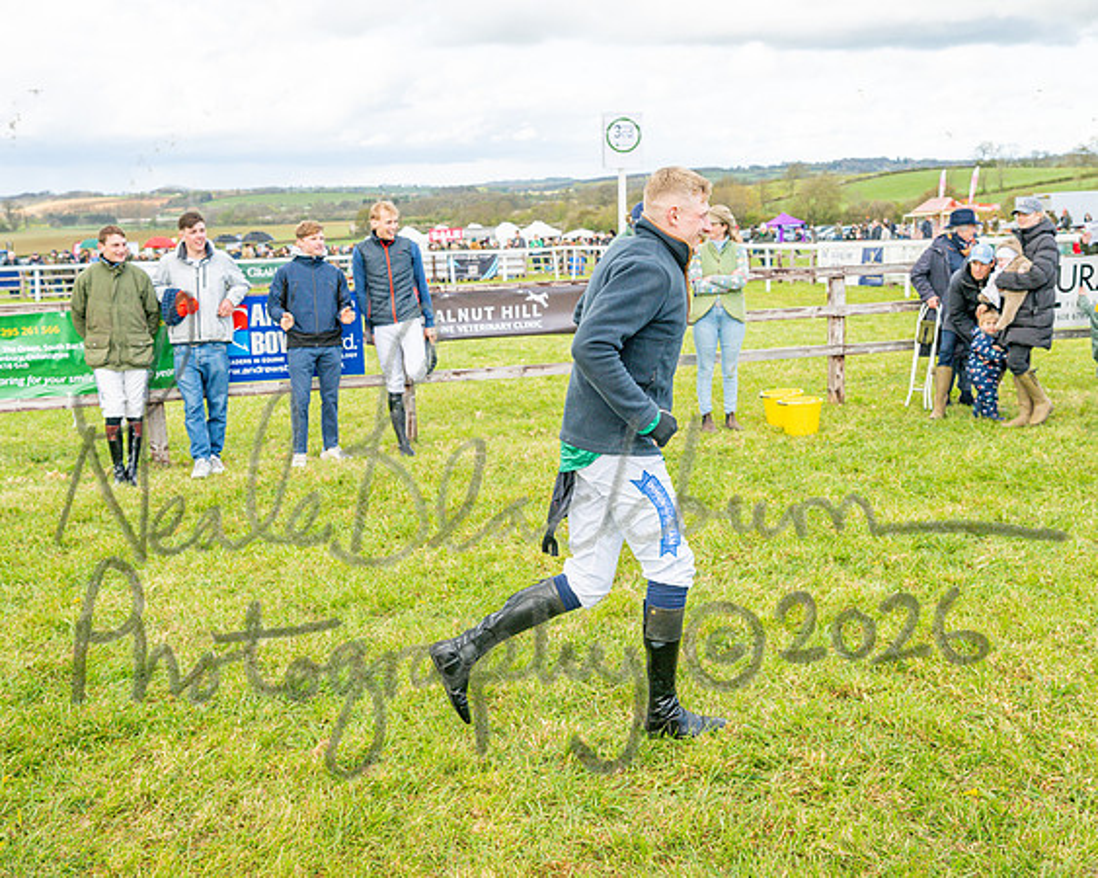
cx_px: 553
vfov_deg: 37.8
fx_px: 1280
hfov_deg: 46.4
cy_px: 439
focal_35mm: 39
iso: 400
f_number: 5
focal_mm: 35
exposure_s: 1/800
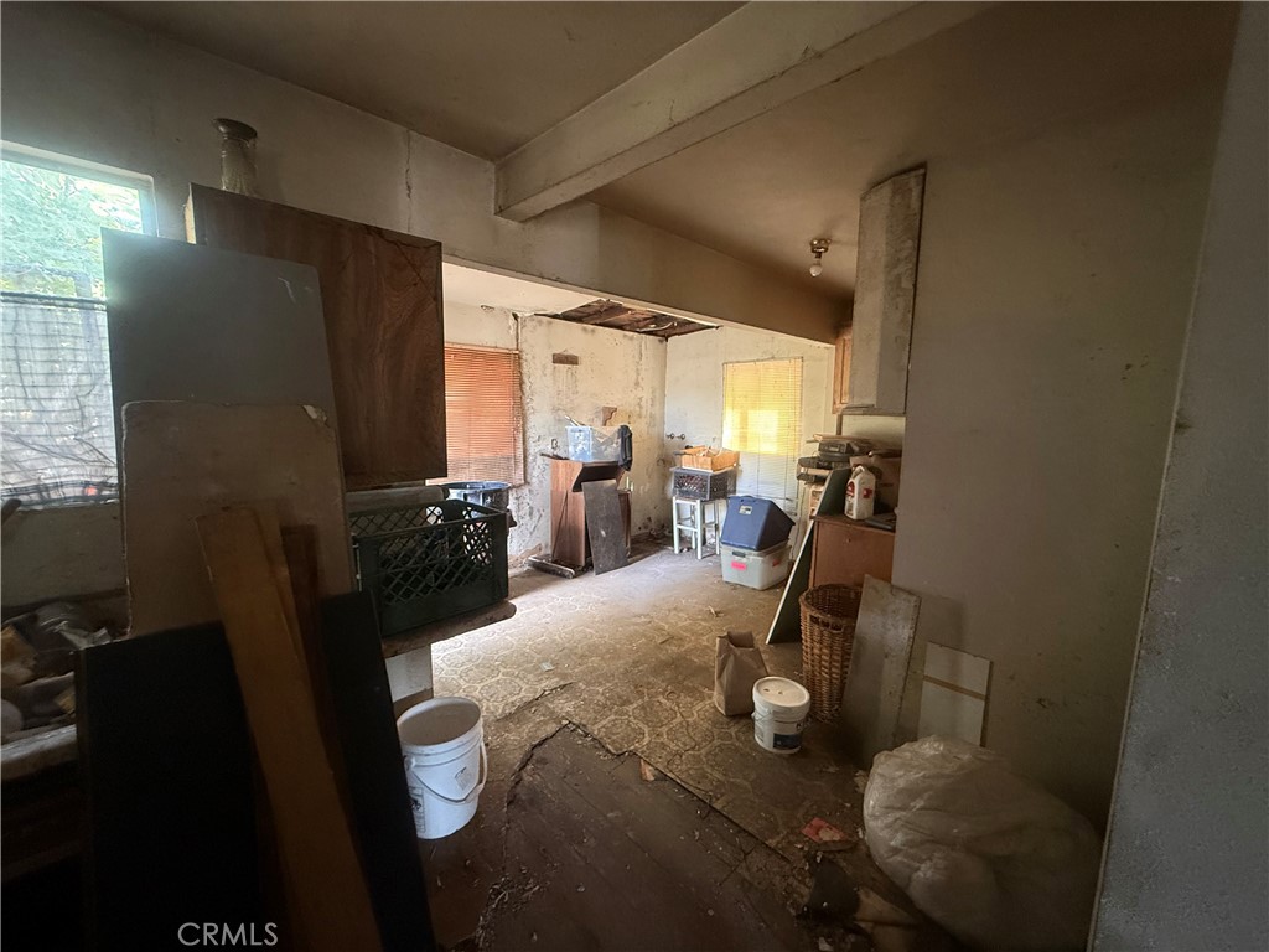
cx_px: 634
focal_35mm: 14
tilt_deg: -7.5
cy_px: 476
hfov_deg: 102.1
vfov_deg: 85.7
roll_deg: -0.3
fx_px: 513
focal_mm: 2.22
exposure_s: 1/60
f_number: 2.2
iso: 640
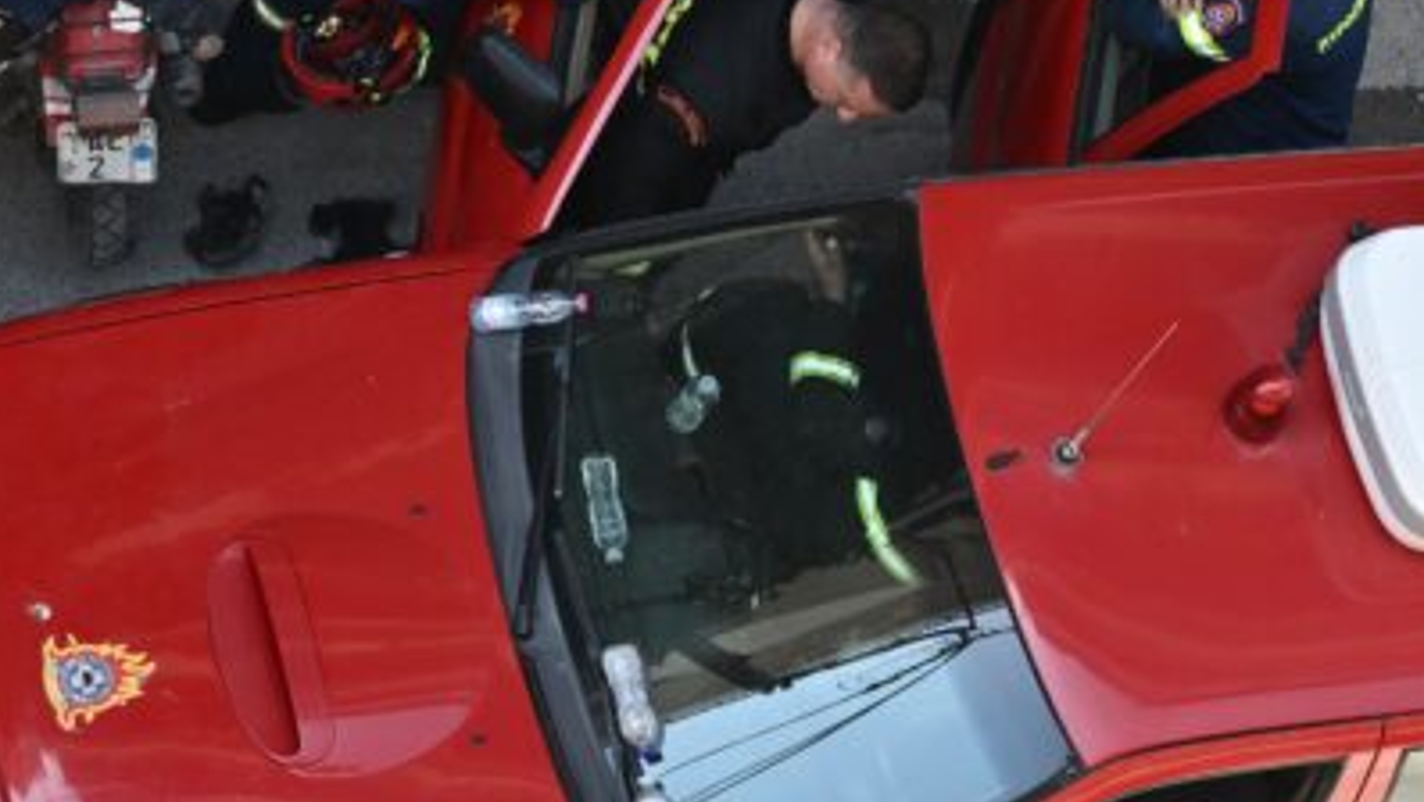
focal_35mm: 303
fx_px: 11442
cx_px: 952
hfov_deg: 7.1
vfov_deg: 4.0
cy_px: 233
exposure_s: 1/250
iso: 500
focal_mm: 120
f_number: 8
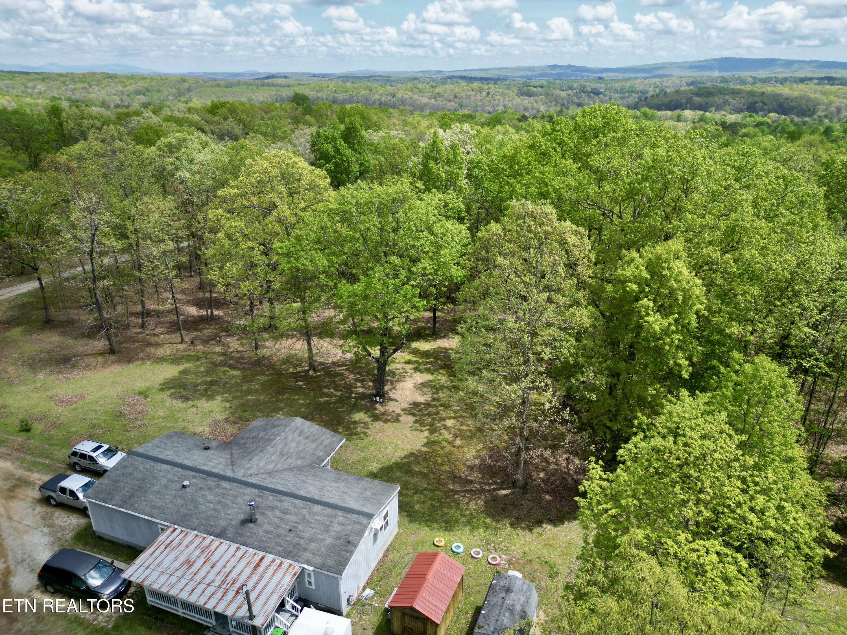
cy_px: 318
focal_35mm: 24
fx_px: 587
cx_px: 424
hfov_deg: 71.6
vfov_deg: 56.8
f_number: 1.7
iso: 150
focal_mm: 6.72
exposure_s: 1/3000
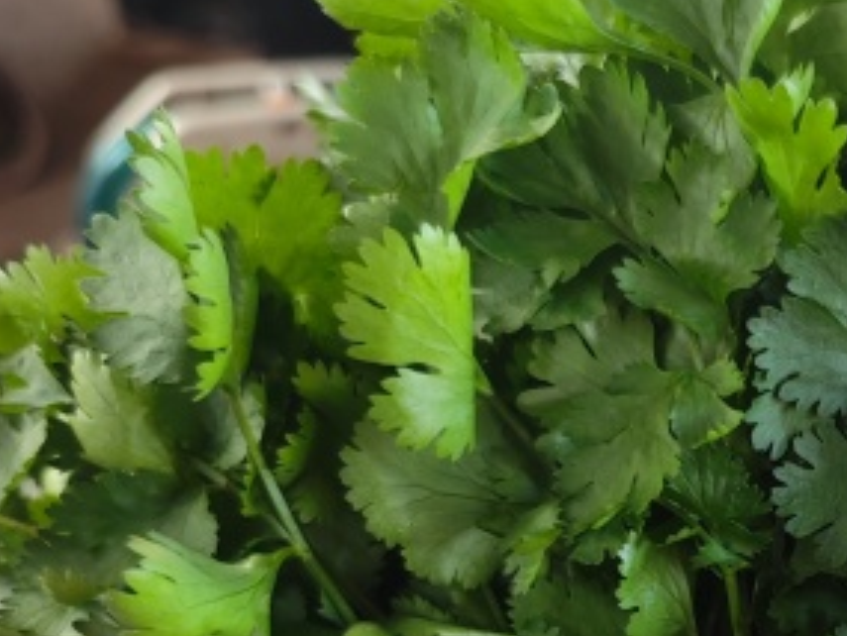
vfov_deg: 16.1
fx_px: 2105
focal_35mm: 86
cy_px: 863
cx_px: 990
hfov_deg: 21.3
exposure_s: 1/100
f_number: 1.9
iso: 224
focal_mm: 8.7
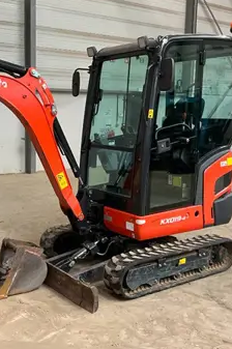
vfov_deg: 45.5
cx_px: 46
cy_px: 181
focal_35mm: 43
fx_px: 416
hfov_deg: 30.4
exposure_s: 1/60
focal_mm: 3
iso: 100
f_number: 1.8
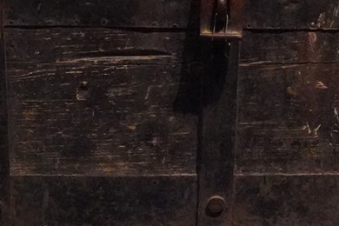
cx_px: 229
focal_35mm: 154
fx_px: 1450
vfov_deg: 8.3
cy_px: -268
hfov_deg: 13.3
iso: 16000
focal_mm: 30
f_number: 8
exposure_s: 1/60
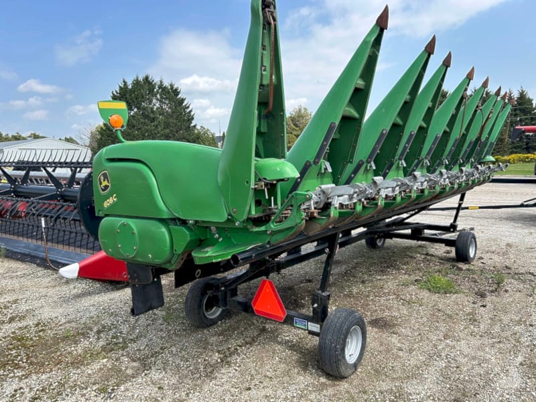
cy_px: 201
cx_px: 268
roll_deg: +1.4
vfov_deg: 53.1
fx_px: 403
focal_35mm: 26
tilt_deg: -4.6
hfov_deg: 67.3
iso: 50
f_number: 1.5
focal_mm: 5.7
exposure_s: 1/1838
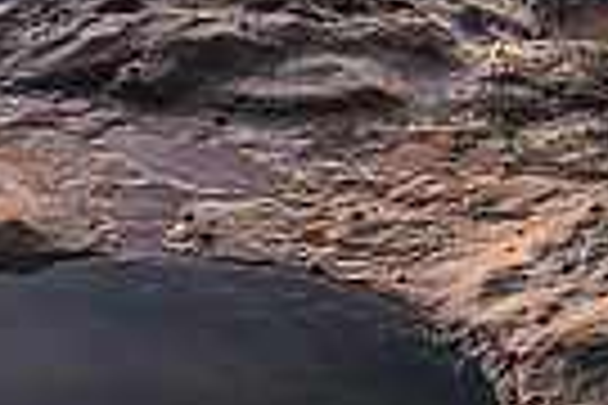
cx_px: 171
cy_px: -205
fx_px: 1739
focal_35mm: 103
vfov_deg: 12.6
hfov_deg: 19.7
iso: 50
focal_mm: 16
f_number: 11
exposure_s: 4
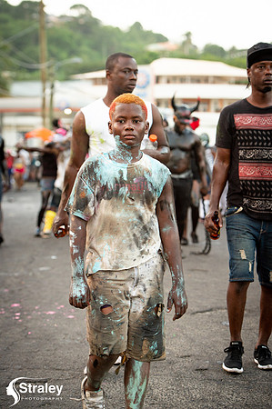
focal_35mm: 95
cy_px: 204
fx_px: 1079
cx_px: 136
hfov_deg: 14.4
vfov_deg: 21.5
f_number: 5
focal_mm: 95
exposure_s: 1/200
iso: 900
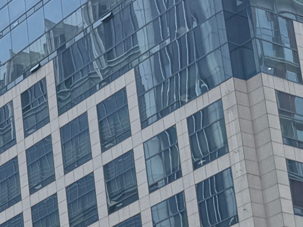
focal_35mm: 142
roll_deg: +3.8
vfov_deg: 9.9
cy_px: 407
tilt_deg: +15.1
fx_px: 1243
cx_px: -214
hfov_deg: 12.8
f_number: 1.78
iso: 80
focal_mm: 6.76
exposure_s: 1/4049
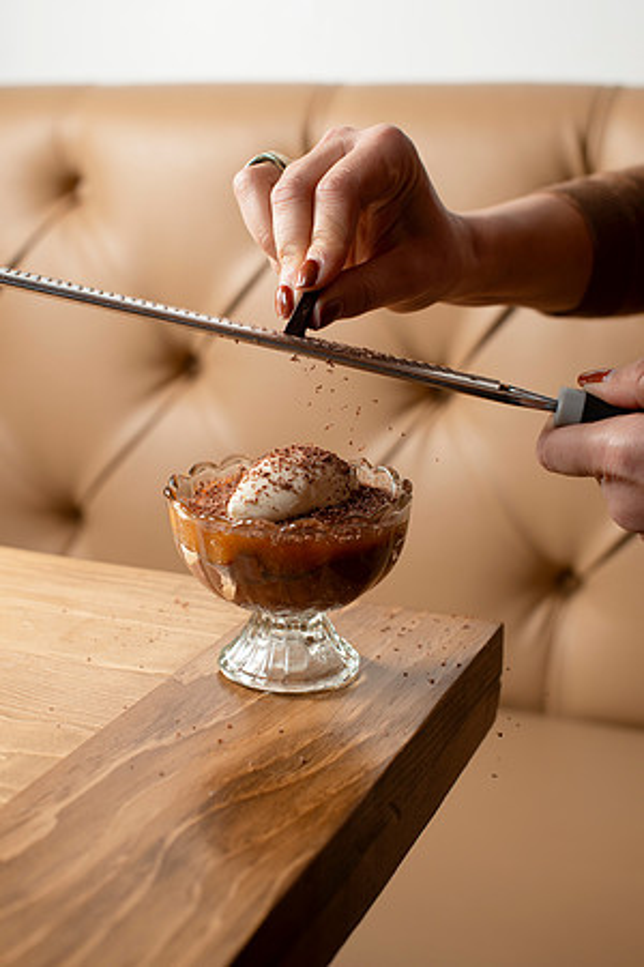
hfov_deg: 27.0
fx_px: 1342
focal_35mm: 50
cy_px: 484
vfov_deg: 39.6
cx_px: 322
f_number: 5
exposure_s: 1/100
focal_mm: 50
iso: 200
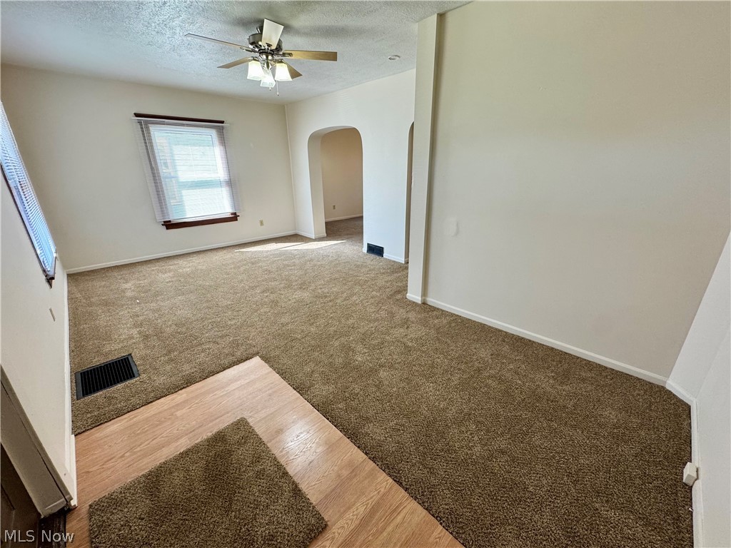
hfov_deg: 102.1
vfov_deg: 85.7
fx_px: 296
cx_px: 366
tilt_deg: -19.9
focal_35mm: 14
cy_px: 274
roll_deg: +0.0
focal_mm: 2.22
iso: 160
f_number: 2.2
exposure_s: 1/120
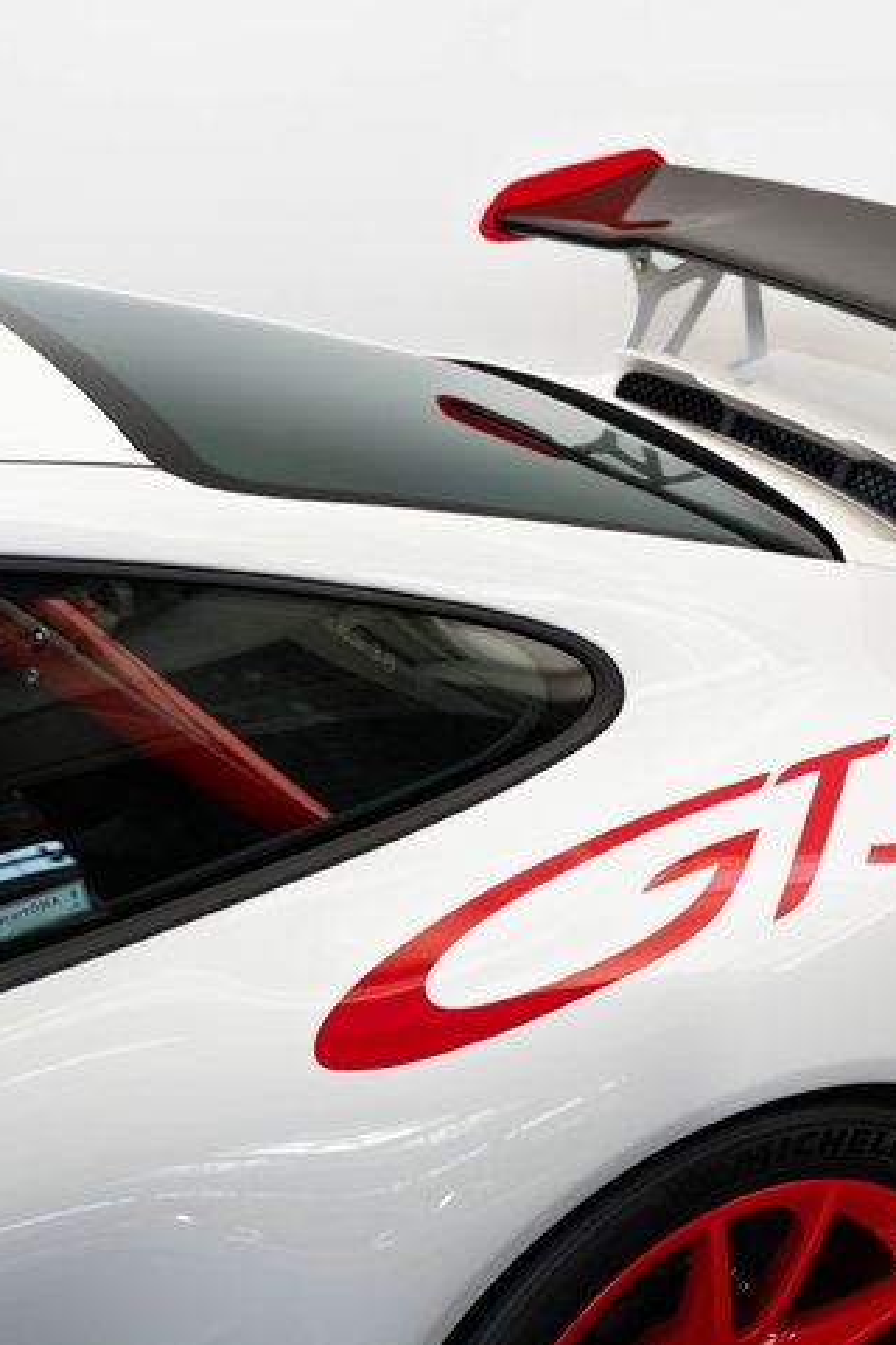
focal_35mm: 56
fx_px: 2091
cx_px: 799
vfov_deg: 35.6
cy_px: 715
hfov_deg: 23.6
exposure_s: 1/80
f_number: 3.5
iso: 100
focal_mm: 35
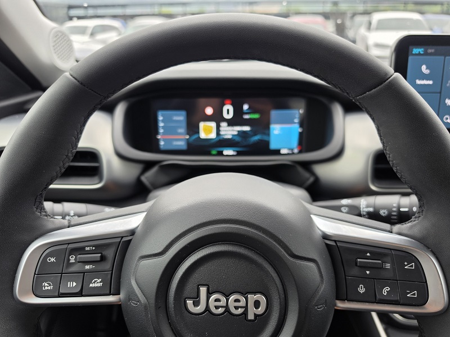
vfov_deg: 58.9
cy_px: 168
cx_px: 225
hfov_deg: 73.9
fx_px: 299
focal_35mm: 23
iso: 40
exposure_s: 1/180
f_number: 1.4
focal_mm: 6.5
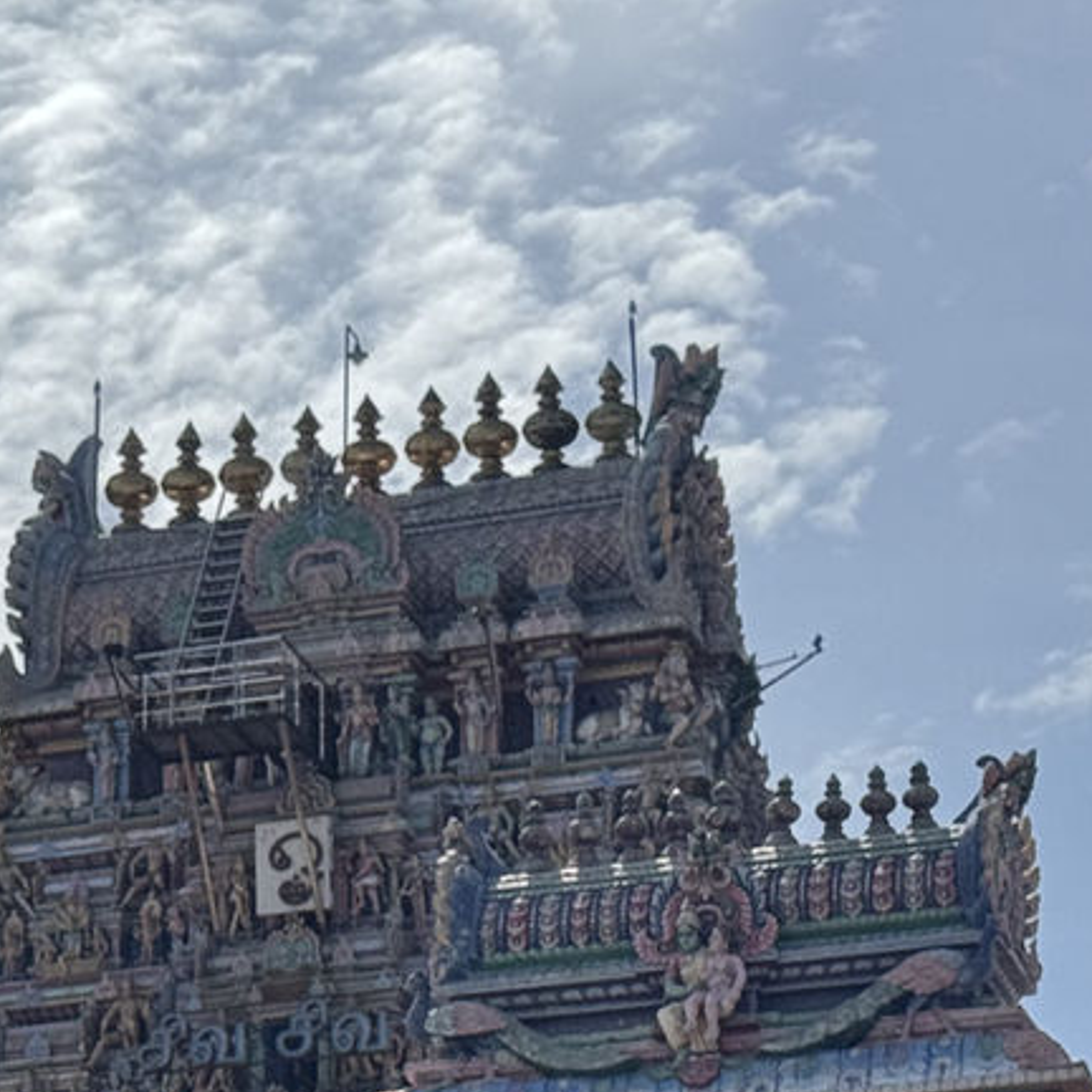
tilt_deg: +13.3
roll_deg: -1.1
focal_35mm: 157
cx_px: -250
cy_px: 1474
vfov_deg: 10.8
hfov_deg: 10.9
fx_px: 5603
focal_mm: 6.76
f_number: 1.78
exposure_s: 1/15385
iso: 64
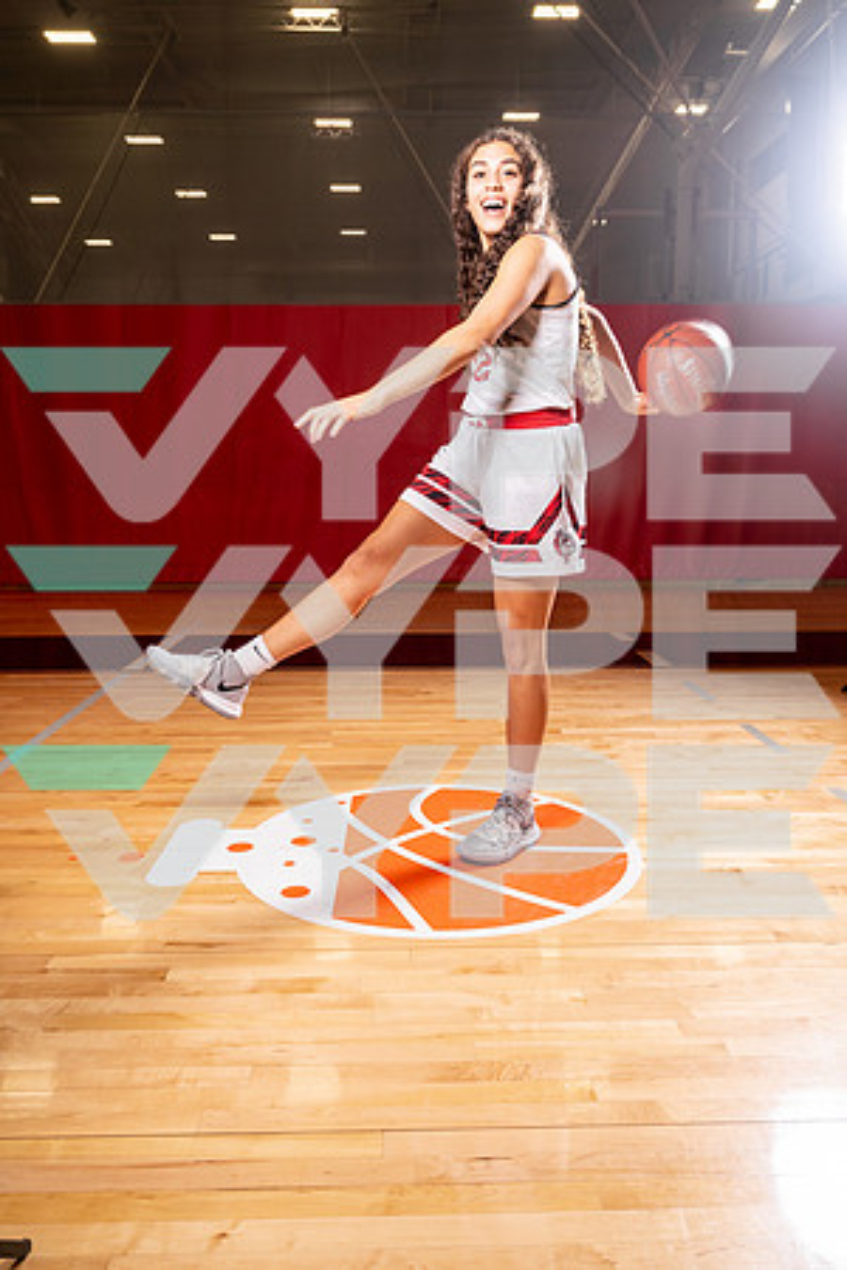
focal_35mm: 28
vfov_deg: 65.5
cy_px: 635
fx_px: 988
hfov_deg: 46.4
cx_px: 424
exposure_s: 1/125
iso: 100
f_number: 6.3
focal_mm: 28
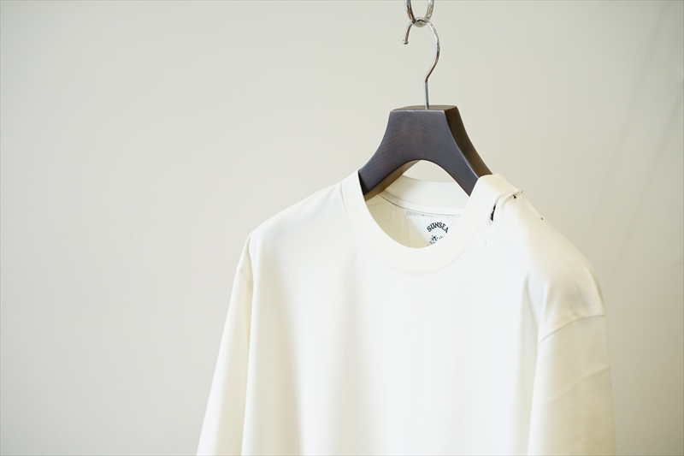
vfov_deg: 24.6
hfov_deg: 36.3
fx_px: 1045
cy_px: 228
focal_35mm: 55
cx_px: 342
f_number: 4
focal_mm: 55
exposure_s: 1/60
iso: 320
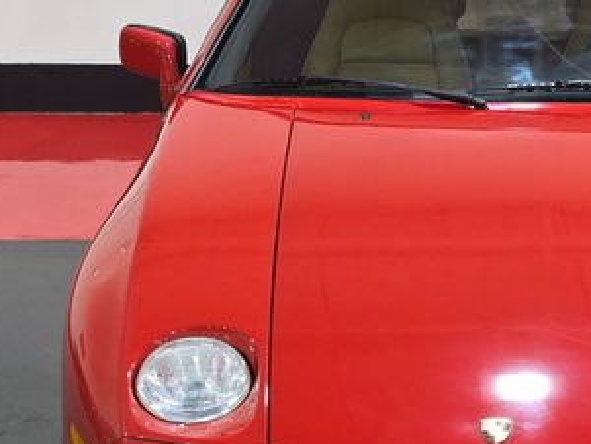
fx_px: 2495
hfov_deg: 13.4
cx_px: 503
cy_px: 266
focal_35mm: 146
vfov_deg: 10.2
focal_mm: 7.9
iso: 400
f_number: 2.4
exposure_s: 1/120
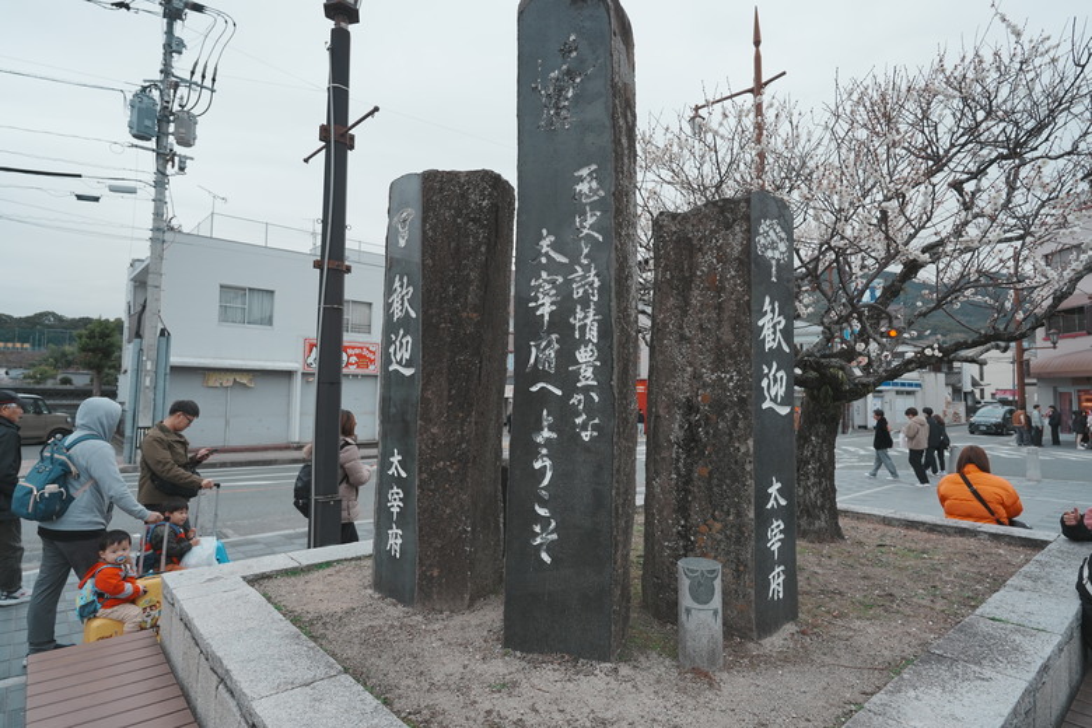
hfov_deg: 84.0
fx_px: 607
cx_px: 546
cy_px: 364
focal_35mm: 20
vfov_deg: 61.9
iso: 200
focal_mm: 20
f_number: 5.6
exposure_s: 1/250
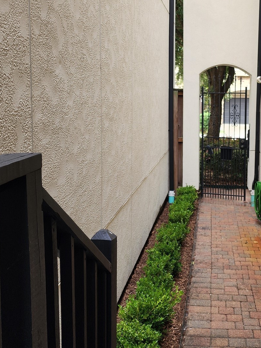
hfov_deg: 32.1
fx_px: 442
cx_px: 206
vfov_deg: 42.7
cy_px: 139
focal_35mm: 44
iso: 40
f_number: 1.8
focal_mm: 6.4
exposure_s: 1/100
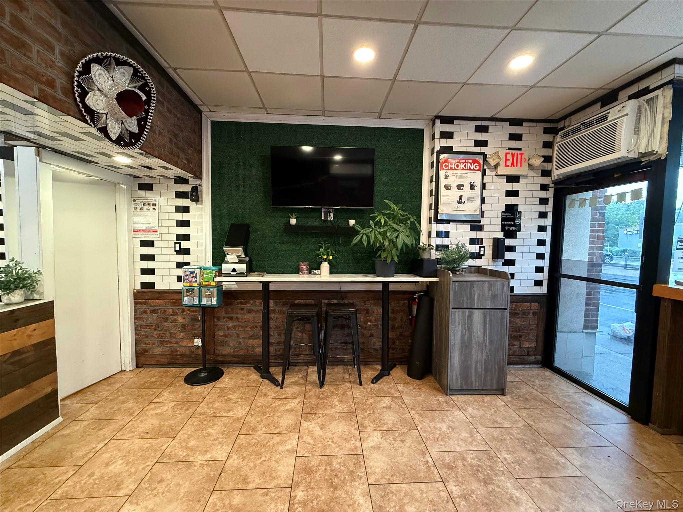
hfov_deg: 102.1
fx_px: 276
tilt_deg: -2.4
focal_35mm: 14
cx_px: 342
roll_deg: -0.8
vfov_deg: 85.7
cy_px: 256
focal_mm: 2.22
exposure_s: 1/60
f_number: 2.2
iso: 640
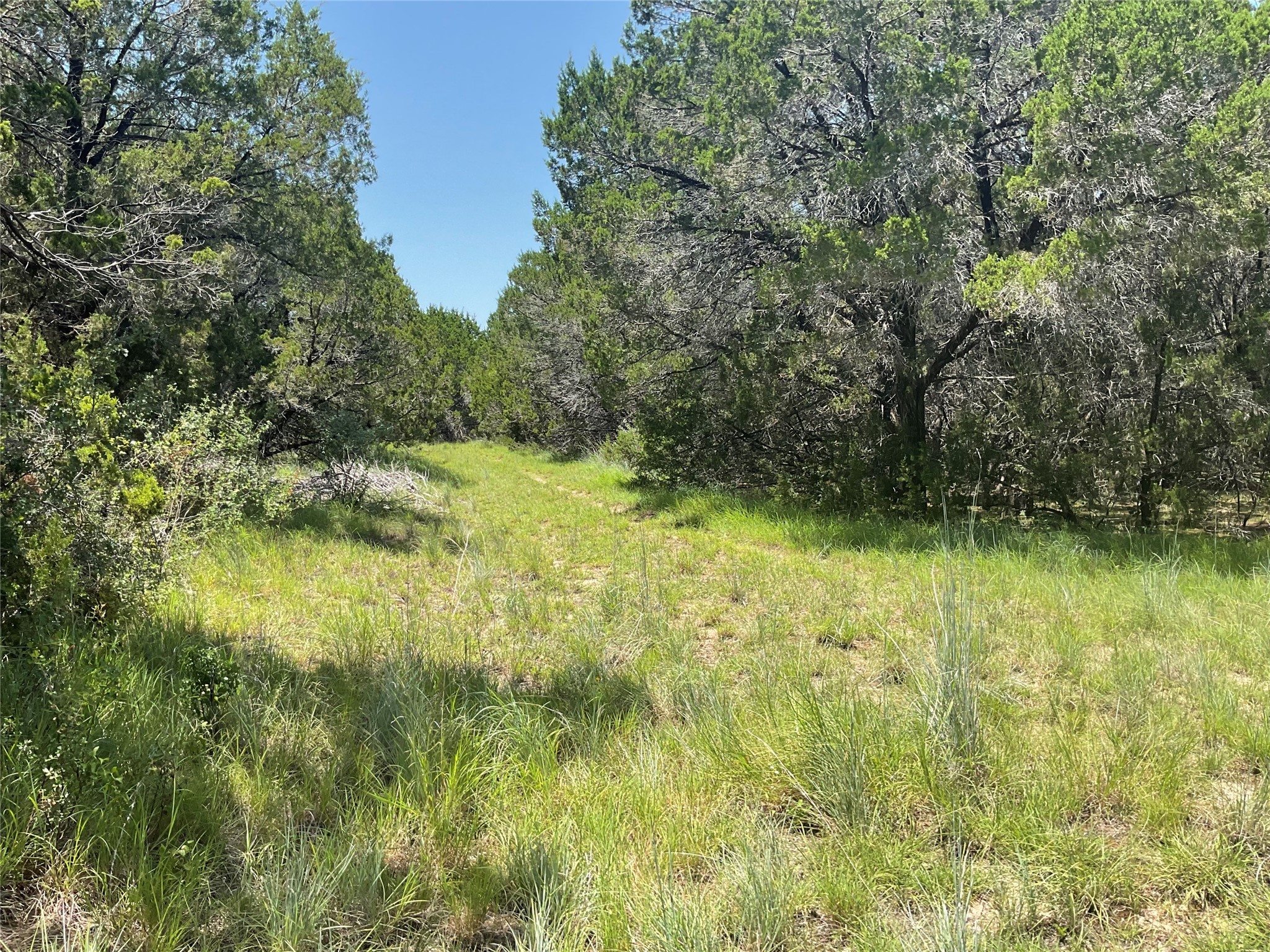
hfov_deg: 61.7
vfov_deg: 48.2
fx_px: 1064
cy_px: 476
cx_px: 635
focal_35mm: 29
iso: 16
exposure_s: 1/781
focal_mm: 3
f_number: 1.8
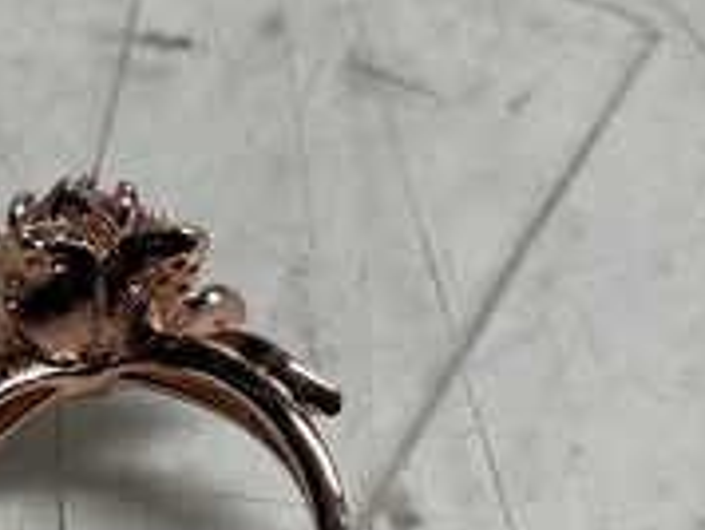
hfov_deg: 28.5
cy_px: 463
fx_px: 1326
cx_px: 55
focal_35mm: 65
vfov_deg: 22.2
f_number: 1.8
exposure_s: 1/120
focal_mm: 3
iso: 50
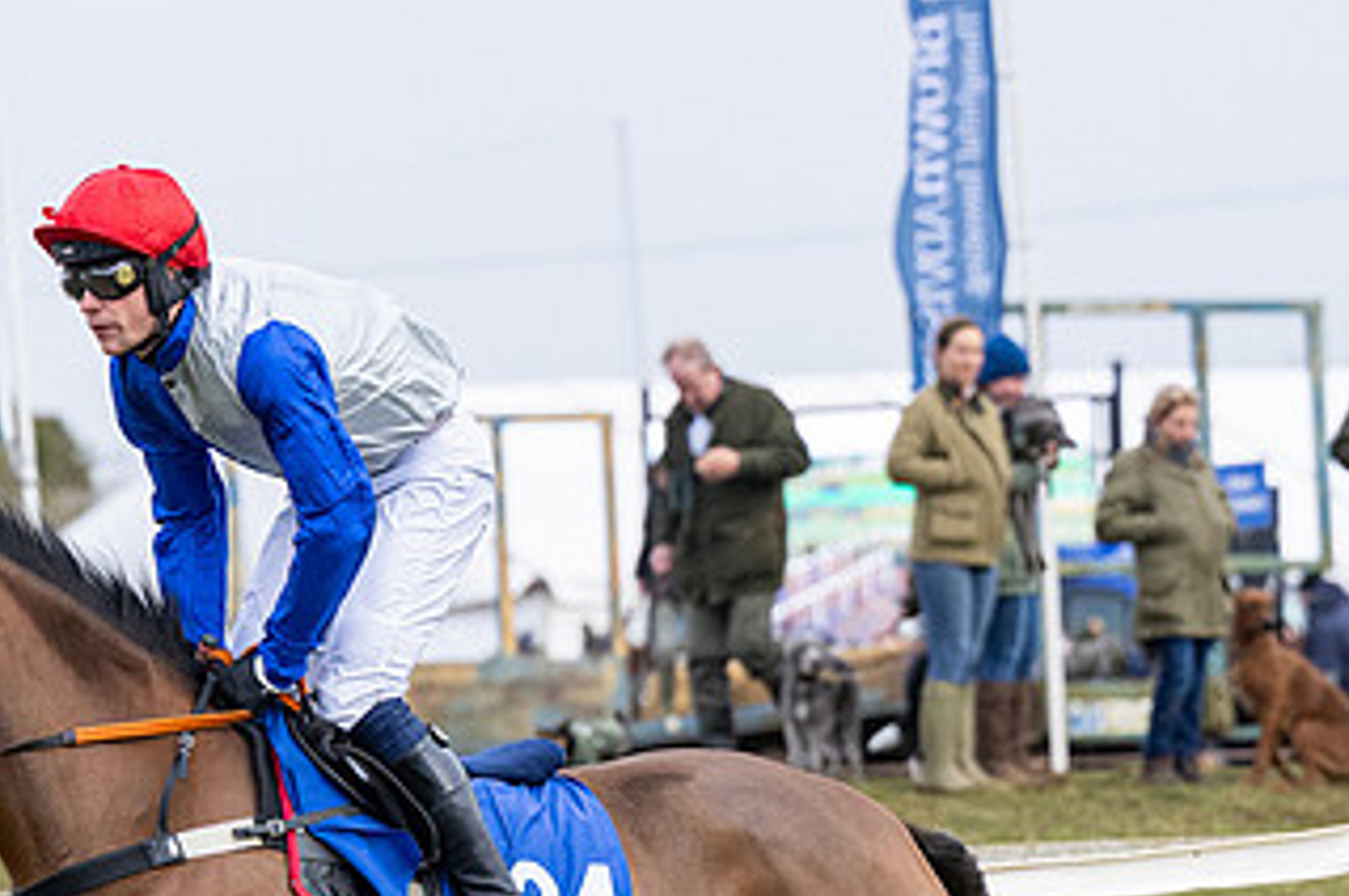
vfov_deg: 3.0
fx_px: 17219
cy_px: 816
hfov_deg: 4.5
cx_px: 282
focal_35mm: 460
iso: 800
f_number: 4
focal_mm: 145
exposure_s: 1/1600
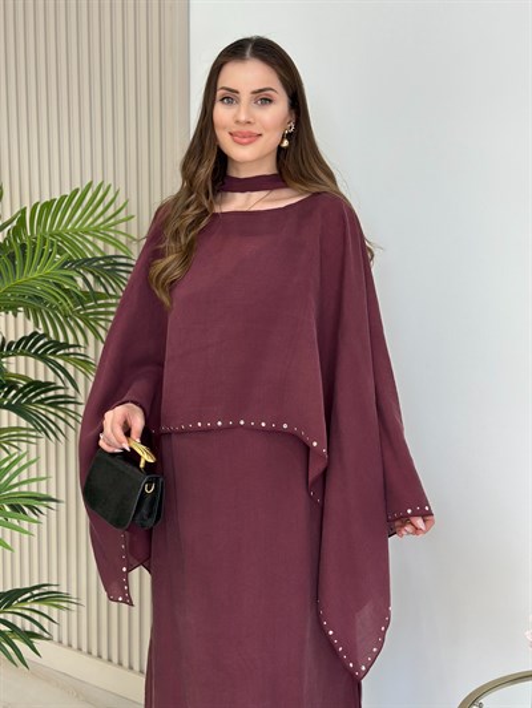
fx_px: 983
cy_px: 354
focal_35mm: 48
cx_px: 266
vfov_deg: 39.6
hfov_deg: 30.3
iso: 80
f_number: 1.78
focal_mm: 6.86
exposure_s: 1/188
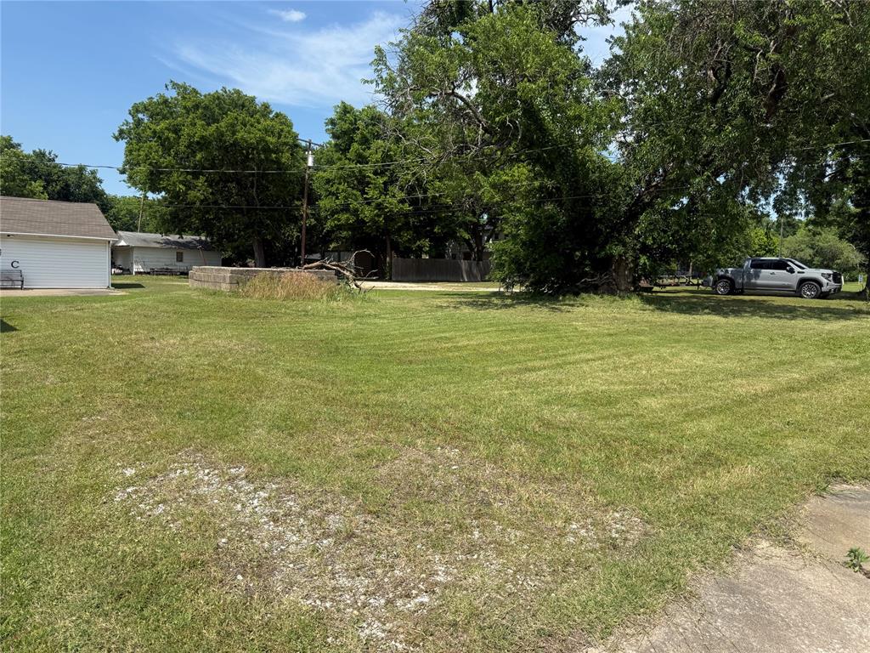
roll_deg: -3.1
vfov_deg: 56.8
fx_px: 603
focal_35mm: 24
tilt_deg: -3.7
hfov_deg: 71.6
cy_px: 326
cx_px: 435
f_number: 1.78
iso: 80
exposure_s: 1/4673
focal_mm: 6.76
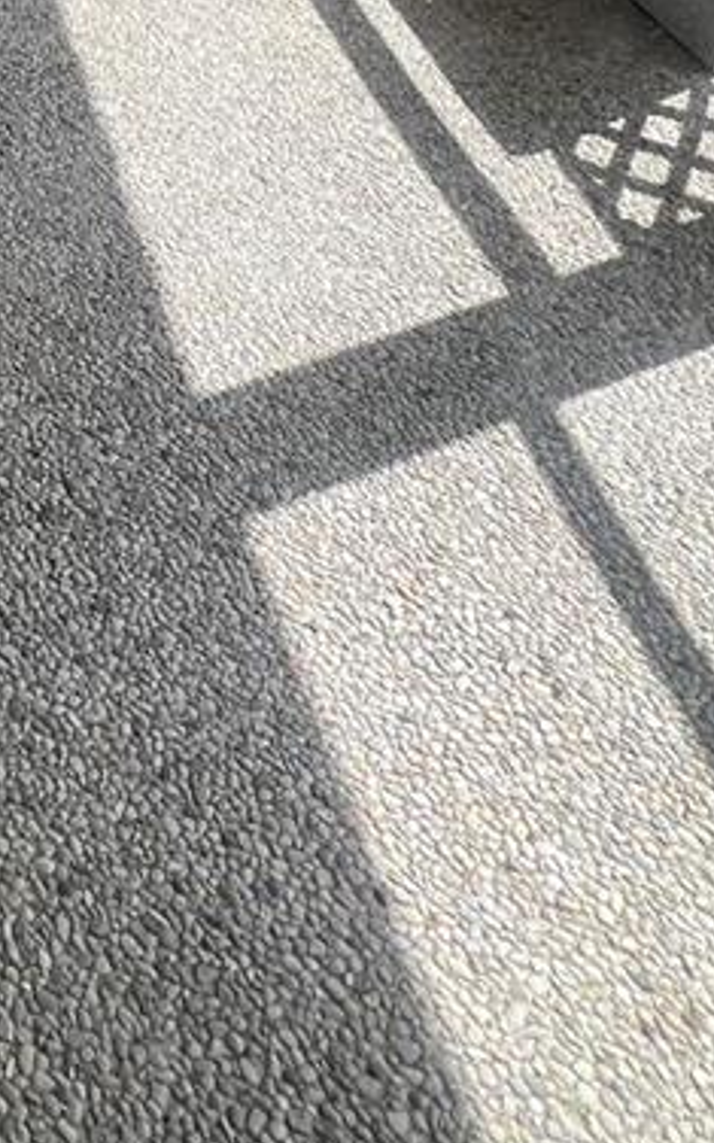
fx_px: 1370
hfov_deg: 23.7
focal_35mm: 44
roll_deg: +0.3
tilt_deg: -16.9
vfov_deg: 33.7
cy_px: -322
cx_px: -337
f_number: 1.8
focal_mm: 1.57
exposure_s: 1/359
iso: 32
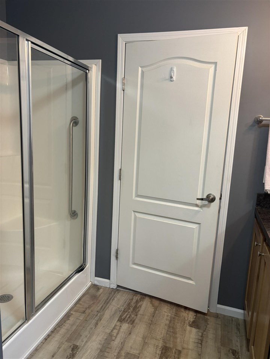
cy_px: 180
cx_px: 135
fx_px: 270
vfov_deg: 67.3
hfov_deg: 53.1
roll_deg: -4.0
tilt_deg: -10.2
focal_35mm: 26
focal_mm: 5.96
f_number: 1.6
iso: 125
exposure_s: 1/60
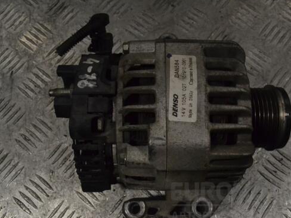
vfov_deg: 36.8
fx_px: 328
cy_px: 112
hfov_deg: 47.8
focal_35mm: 39
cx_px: 160
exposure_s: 1/500
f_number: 11
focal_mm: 22
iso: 3200
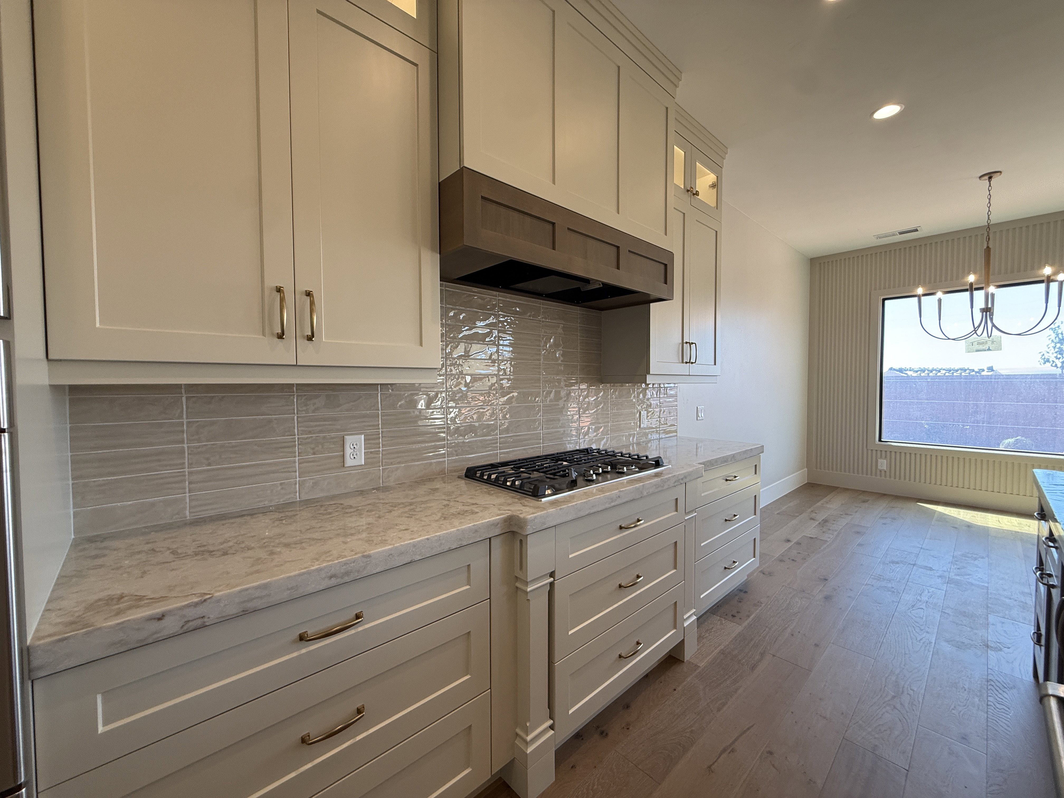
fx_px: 430
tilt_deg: -0.7
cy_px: 399
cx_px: 532
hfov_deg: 102.1
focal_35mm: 14
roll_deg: -1.1
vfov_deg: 85.7
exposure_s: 1/120
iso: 100
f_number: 2.2
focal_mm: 2.22
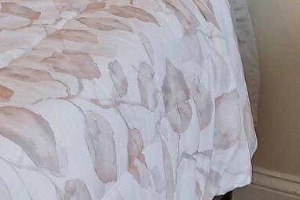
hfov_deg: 14.9
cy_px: -300
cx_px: -272
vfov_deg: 10.1
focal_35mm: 116
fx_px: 967
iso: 100
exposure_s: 1/13
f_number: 4.5
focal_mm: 10
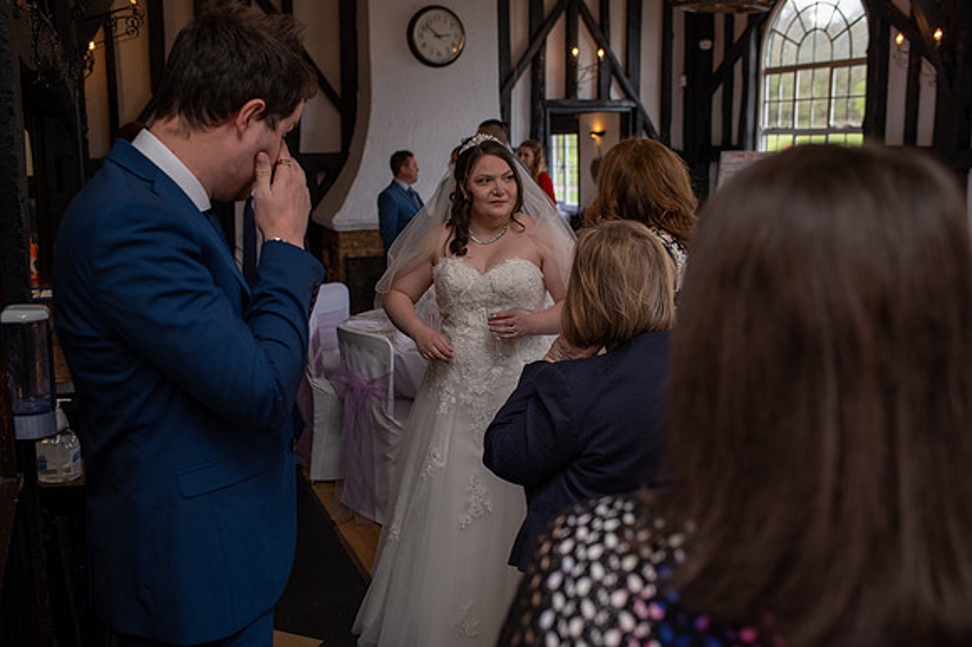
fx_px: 944
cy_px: 324
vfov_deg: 37.8
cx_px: 486
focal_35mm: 35
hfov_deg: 54.5
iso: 160
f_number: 3.5
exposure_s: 1/100
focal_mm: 35
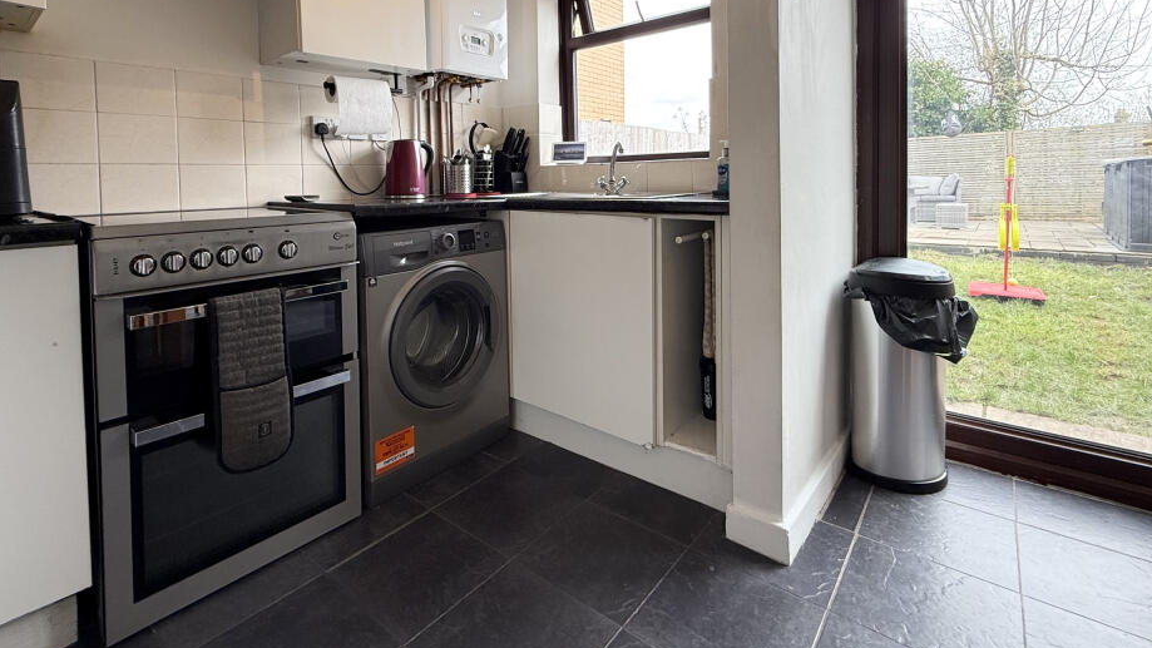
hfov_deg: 95.8
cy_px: 193
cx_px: 540
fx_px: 519
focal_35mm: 17
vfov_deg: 61.6
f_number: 2.2
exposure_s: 1/121
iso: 64
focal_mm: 2.22
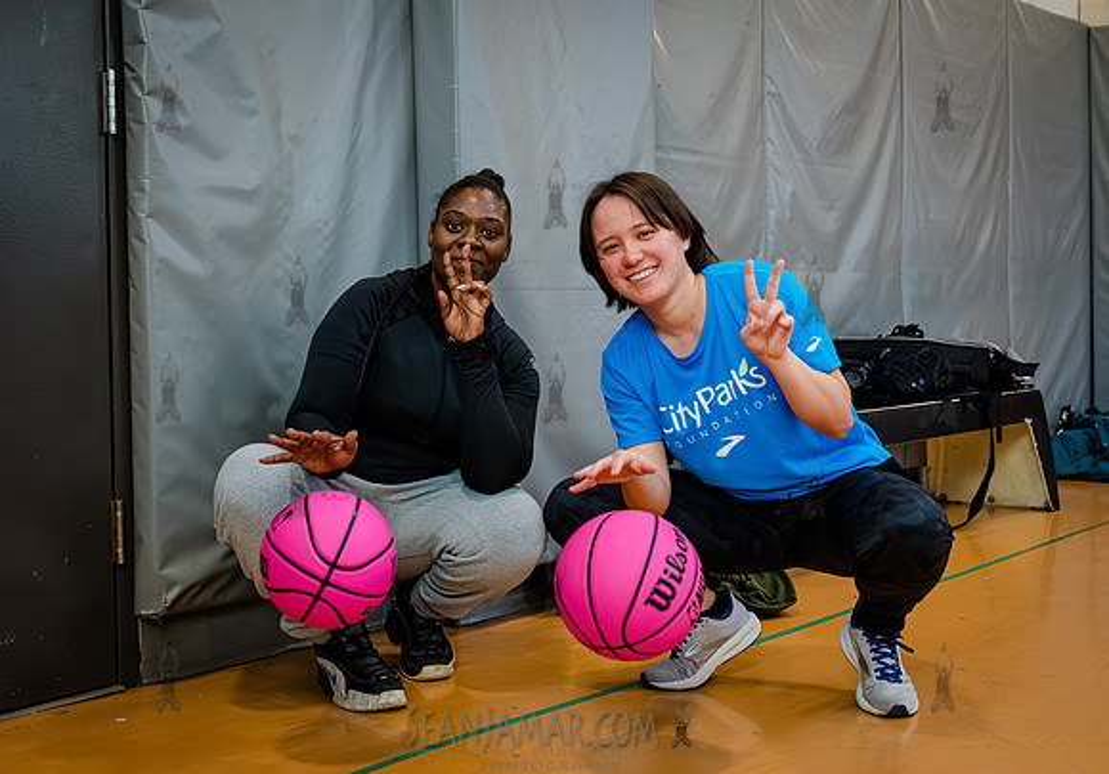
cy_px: 342
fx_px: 1370
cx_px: 490
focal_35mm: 44
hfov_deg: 44.0
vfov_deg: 31.5
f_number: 4
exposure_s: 1/1000
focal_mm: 35
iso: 8000
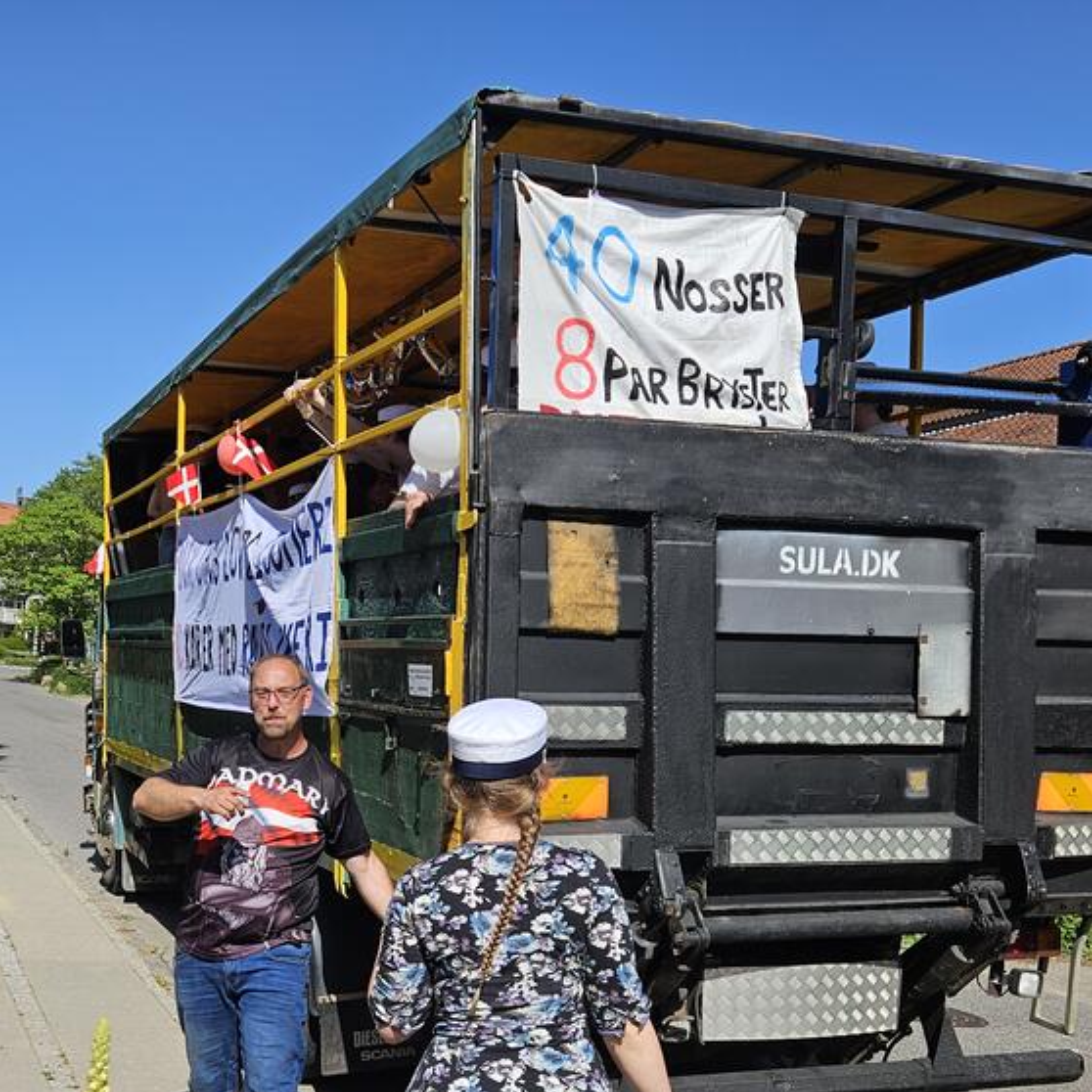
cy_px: 779
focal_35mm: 42
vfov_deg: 39.3
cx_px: 374
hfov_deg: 39.6
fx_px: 1499
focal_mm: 5.4
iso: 25
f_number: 1.8
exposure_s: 1/2352
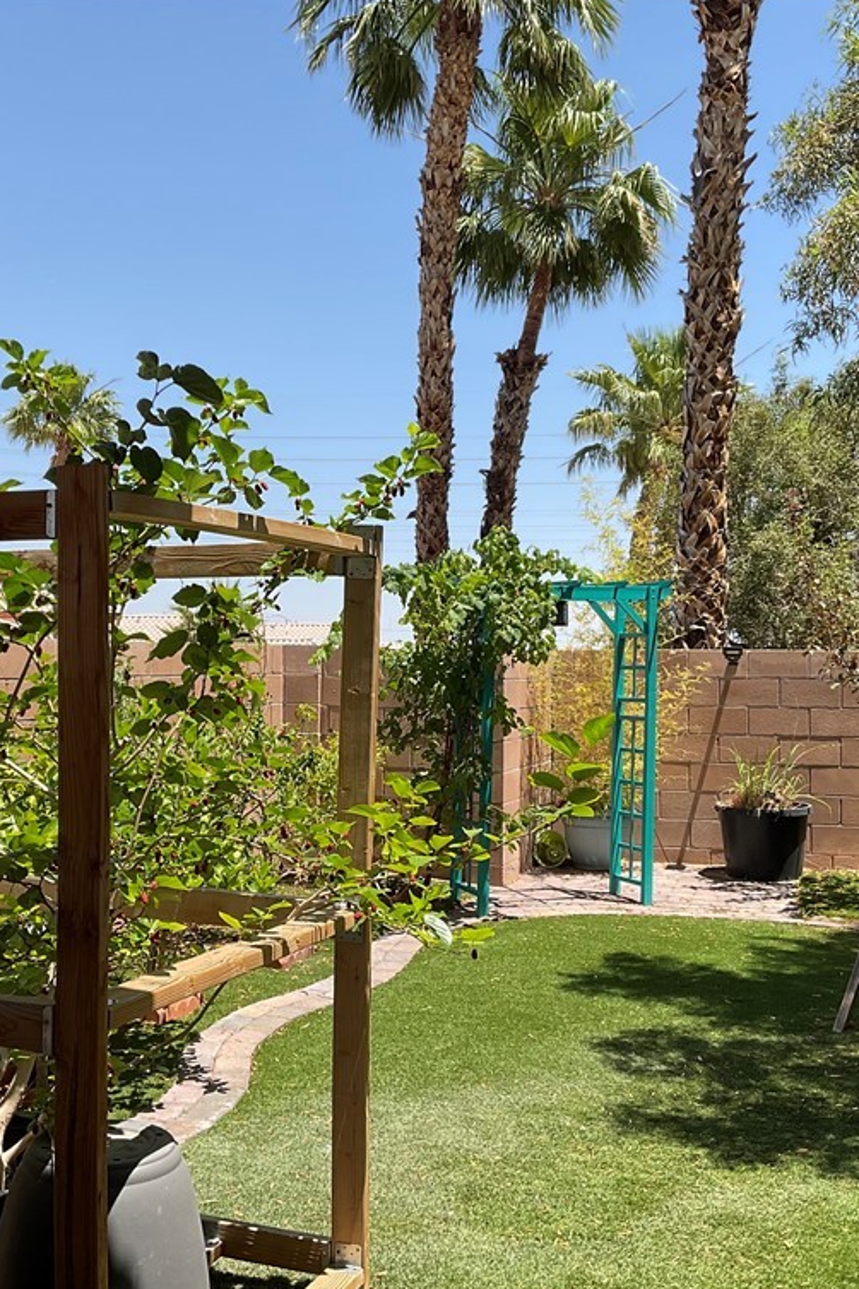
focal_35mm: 41
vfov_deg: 47.4
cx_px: 351
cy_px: 650
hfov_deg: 32.5
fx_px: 1467
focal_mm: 3
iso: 16
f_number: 1.8
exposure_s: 1/1342
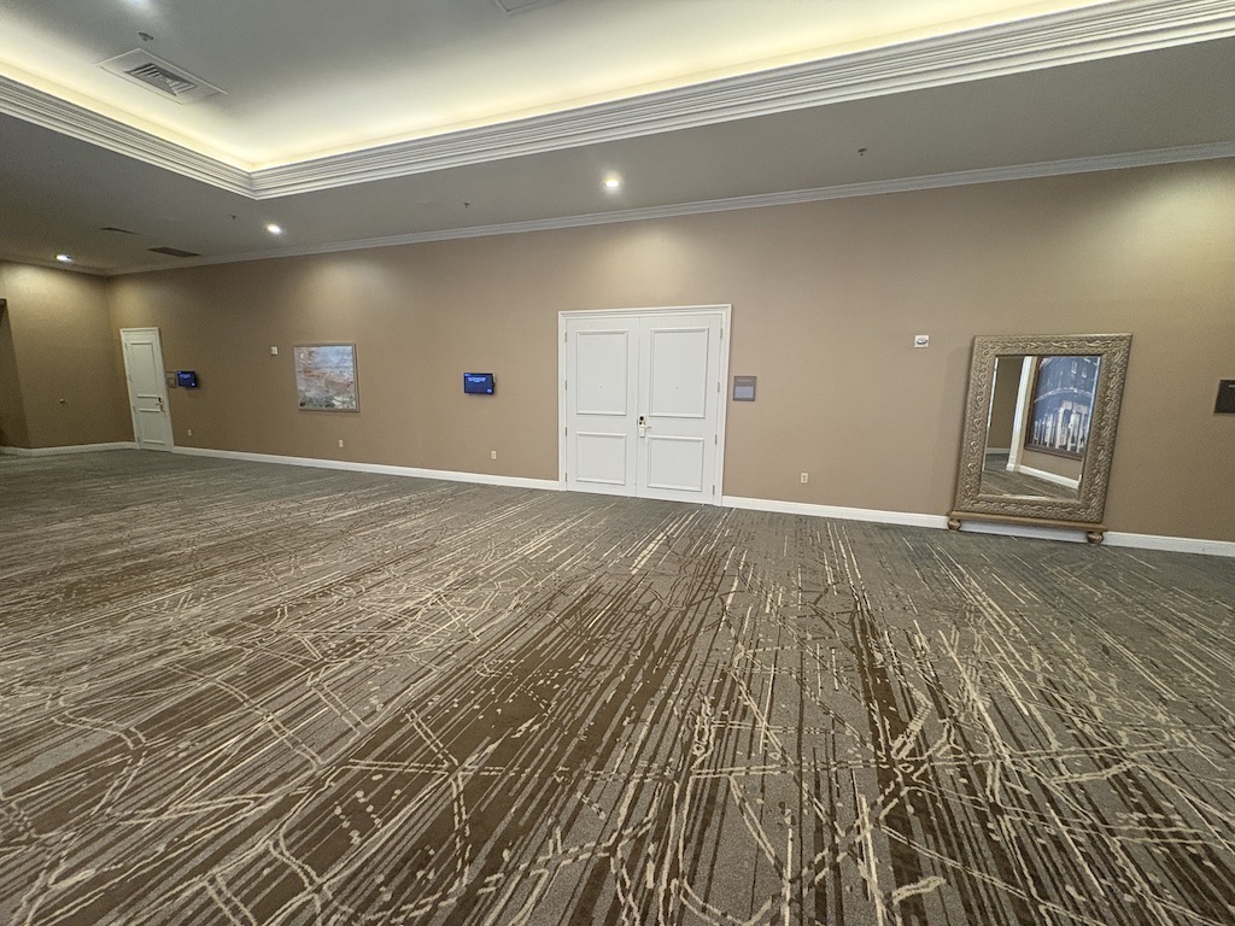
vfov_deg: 85.7
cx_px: 618
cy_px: 463
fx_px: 499
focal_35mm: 14
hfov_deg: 102.1
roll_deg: -0.5
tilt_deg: -8.9
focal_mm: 2.22
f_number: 2.2
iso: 400
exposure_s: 1/60
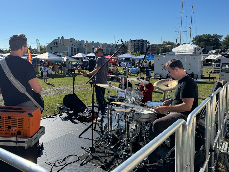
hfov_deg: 59.6
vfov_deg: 46.7
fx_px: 198
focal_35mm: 30
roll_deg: +0.4
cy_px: 74
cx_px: 95
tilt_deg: -6.8
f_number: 1.78
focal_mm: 6.76
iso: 80
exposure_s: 1/7092
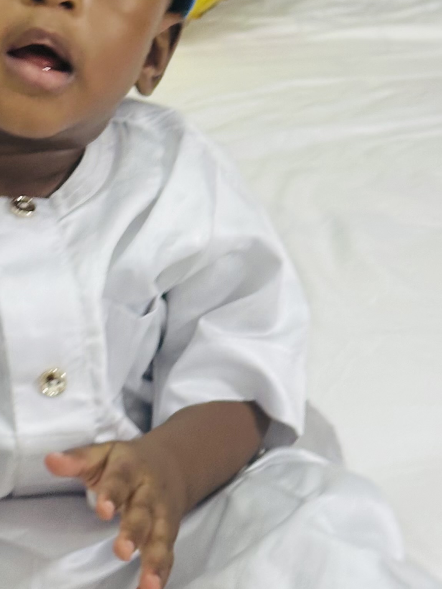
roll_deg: +1.0
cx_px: 77
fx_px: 2145
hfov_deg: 11.7
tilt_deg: -11.6
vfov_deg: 15.5
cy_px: 81
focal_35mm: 126
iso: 125
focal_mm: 6.86
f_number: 1.78
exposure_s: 1/50
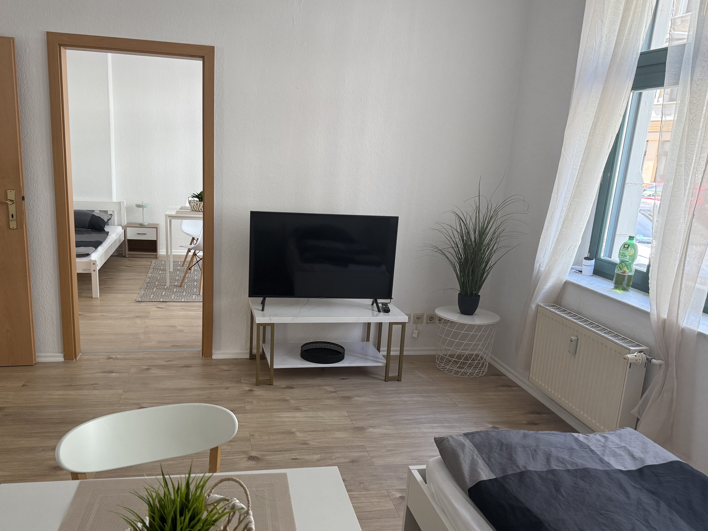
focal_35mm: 27
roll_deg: -3.6
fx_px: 552
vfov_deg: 51.3
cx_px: 319
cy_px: 290
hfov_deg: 65.2
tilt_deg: -13.3
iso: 160
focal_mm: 6.76
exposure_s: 1/130
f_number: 1.78
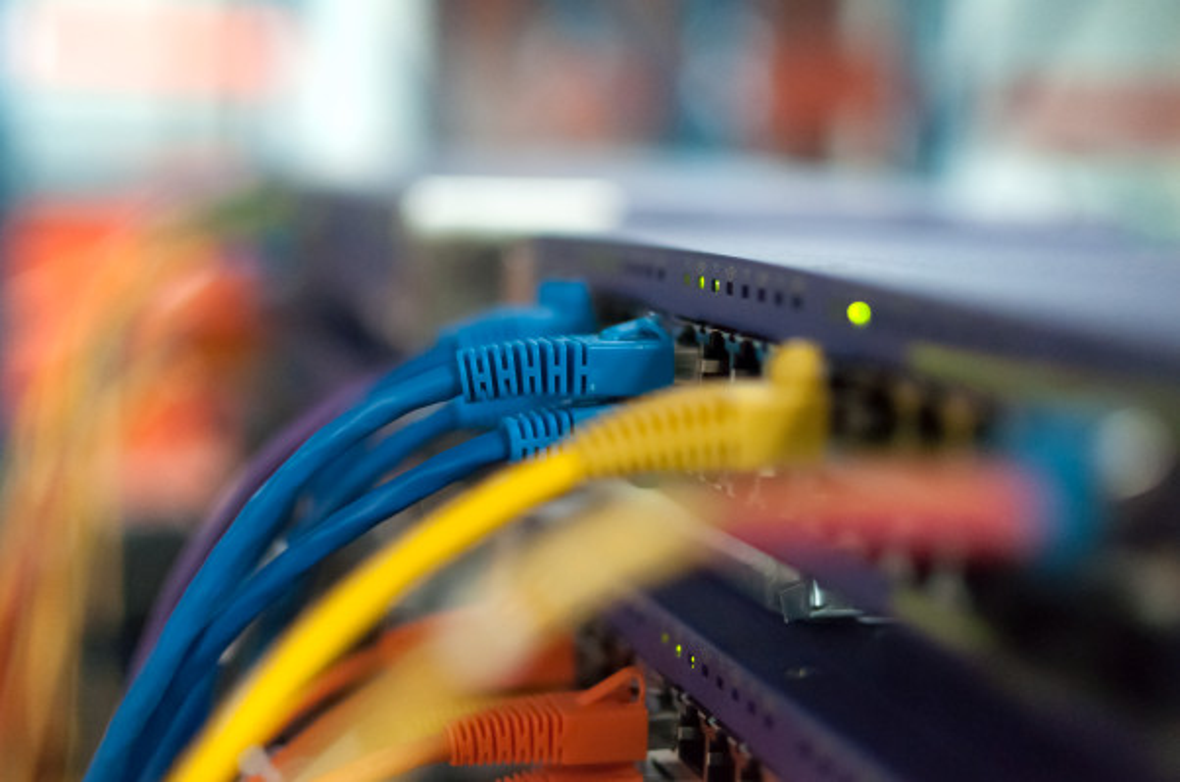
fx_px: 1718
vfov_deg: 25.7
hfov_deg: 37.9
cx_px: 590
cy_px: 391
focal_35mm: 52
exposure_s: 1/1000
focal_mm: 35
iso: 5000
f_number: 1.8
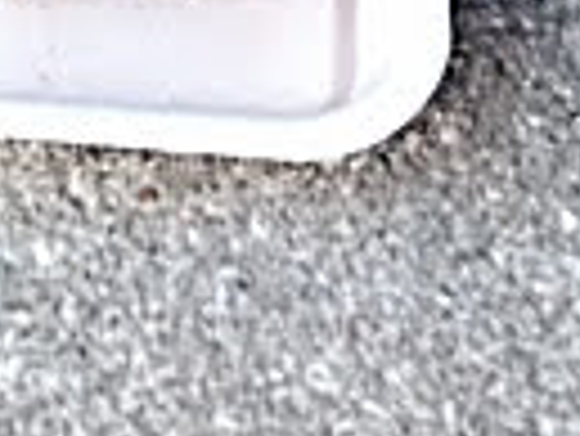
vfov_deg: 10.2
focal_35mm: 134
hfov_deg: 14.6
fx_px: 2247
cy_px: -458
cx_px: 67
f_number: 2.2
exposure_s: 1/125
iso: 139
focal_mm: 3.46
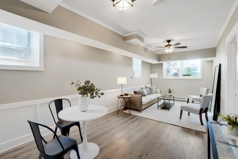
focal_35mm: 15
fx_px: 99
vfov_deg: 77.3
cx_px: 119
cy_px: 80
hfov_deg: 100.4
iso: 320
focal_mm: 10
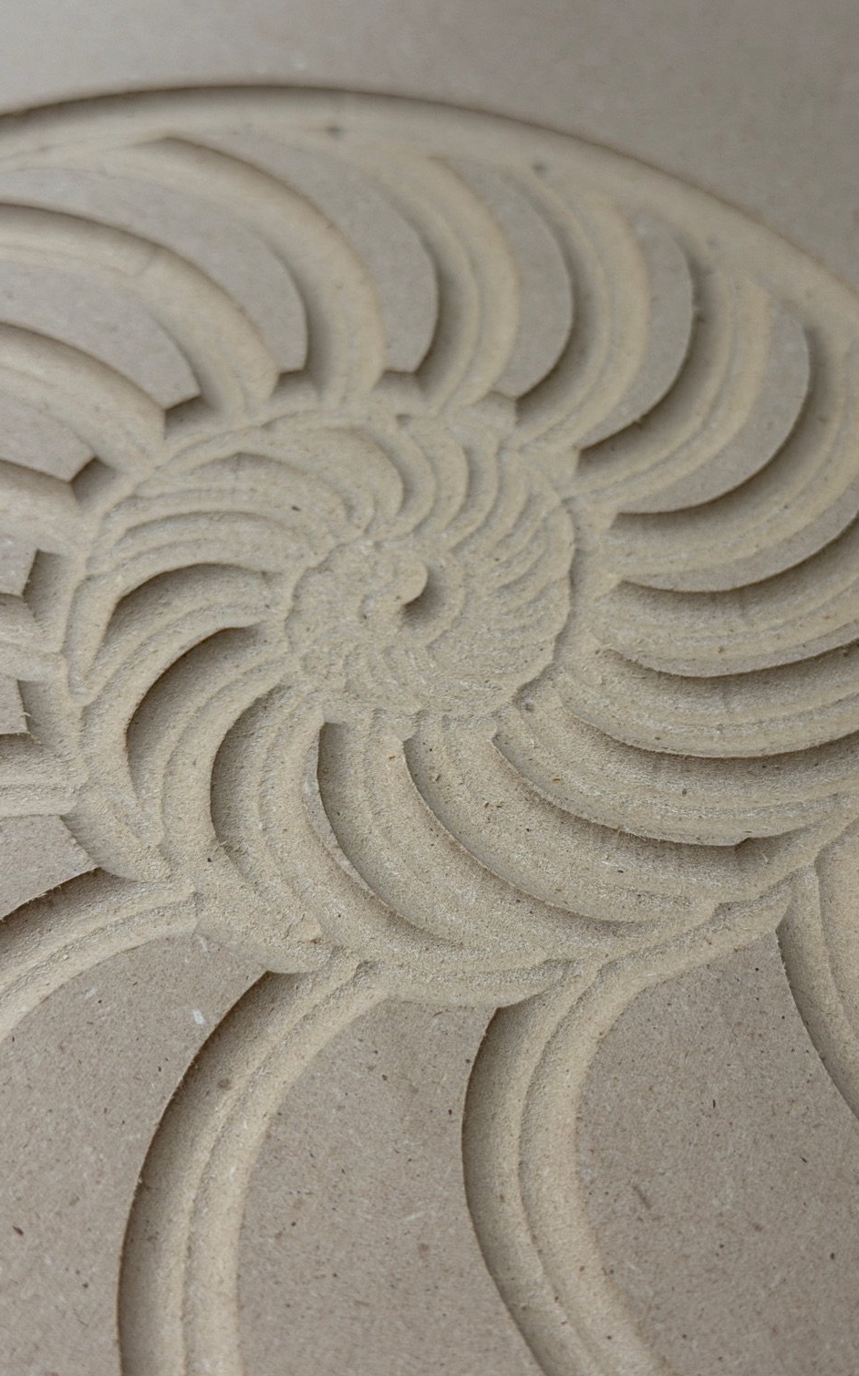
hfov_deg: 23.9
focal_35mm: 54
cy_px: 696
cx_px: 500
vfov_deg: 37.5
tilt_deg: -52.9
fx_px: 2023
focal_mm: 6.76
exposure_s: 1/60
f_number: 1.78
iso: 125
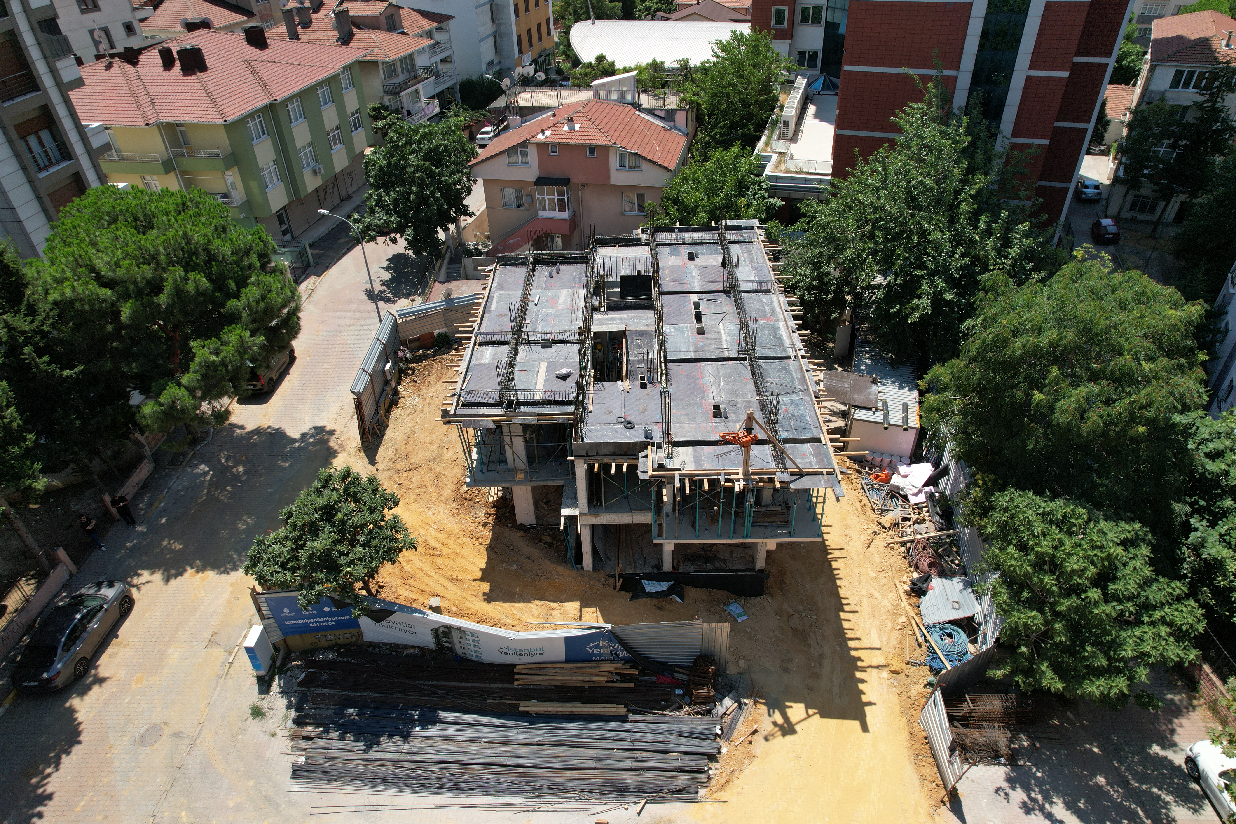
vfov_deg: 57.2
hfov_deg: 78.6
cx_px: 618
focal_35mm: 22
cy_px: 412
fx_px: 755
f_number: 2.8
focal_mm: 8.38
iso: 100
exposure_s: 1/200
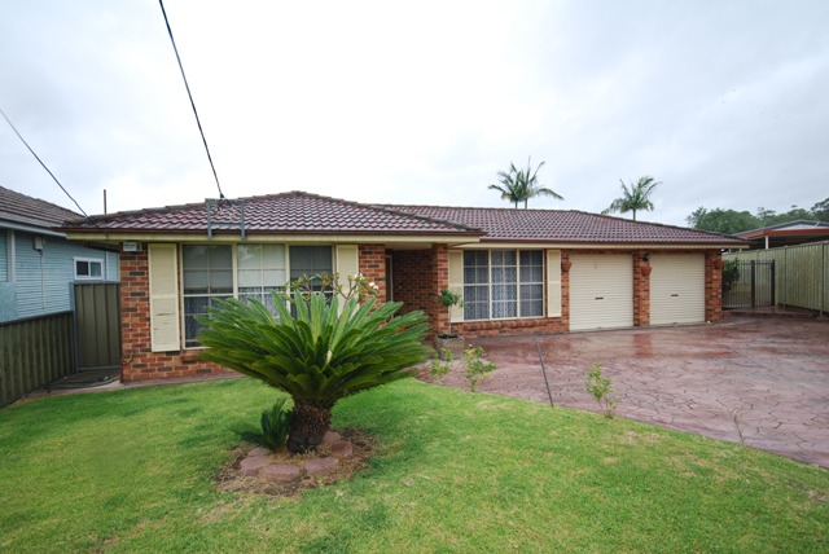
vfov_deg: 67.5
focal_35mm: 18
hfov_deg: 89.9
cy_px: 277
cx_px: 414
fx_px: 415
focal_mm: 12
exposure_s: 1/125
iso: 100
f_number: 5.6
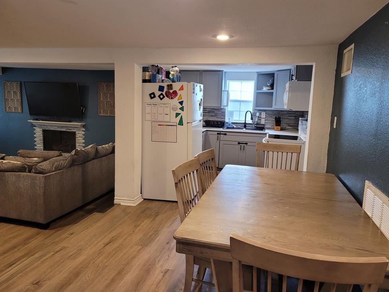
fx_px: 303
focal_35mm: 27
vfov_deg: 51.4
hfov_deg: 65.3
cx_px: 188
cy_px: 147
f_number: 1.8
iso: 200
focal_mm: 5.4
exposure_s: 1/60
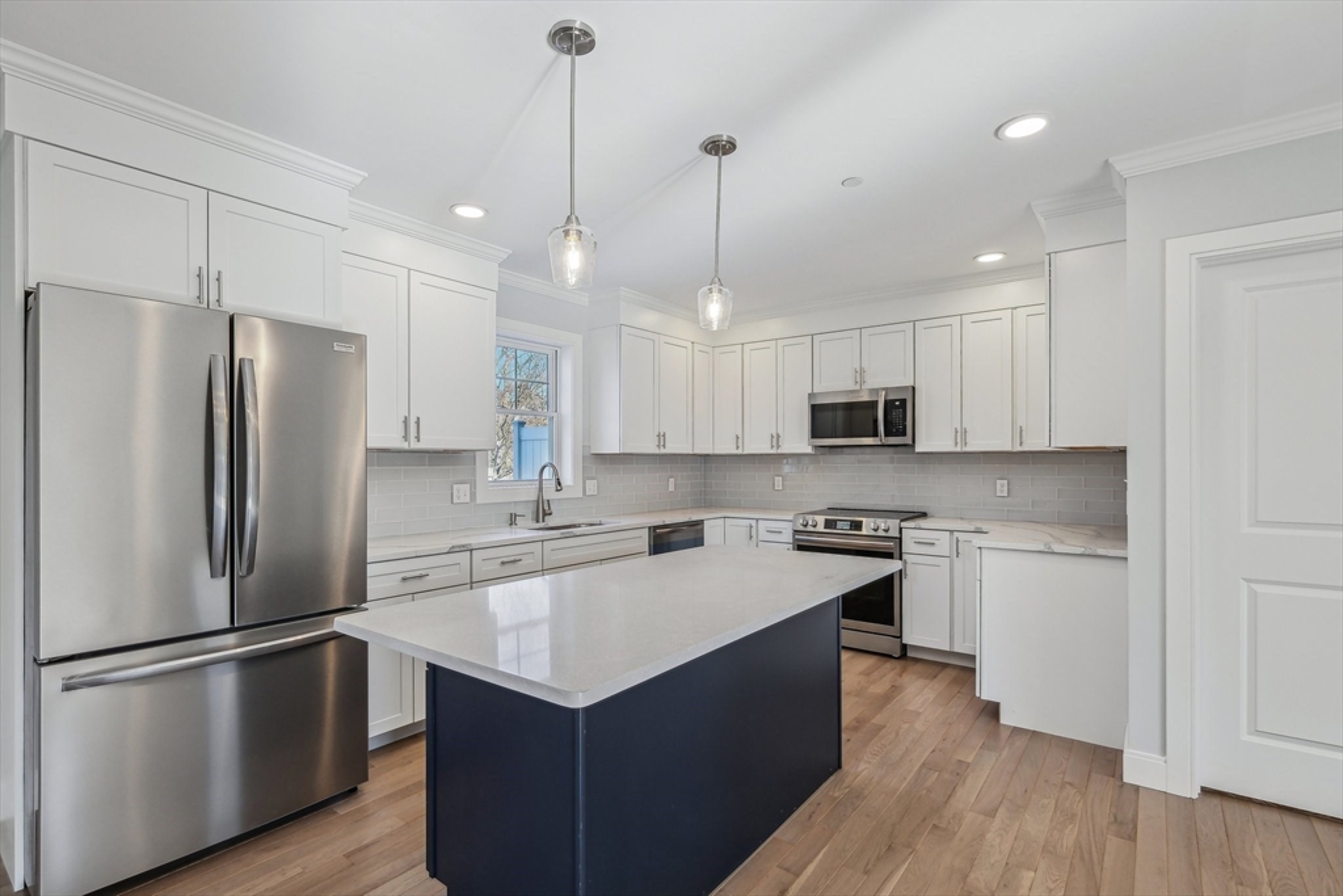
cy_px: 448
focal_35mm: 16
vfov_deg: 73.8
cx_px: 672
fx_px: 597
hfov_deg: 96.7
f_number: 5.6
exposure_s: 1/60
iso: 320
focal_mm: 10.5
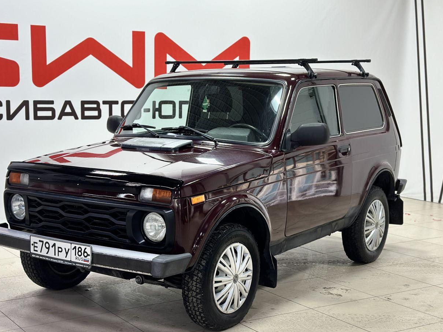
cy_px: 192
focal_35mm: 57
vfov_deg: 25.6
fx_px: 729
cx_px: 188
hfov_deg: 33.7
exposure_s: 1/100
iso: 125
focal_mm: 6.86
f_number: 1.78
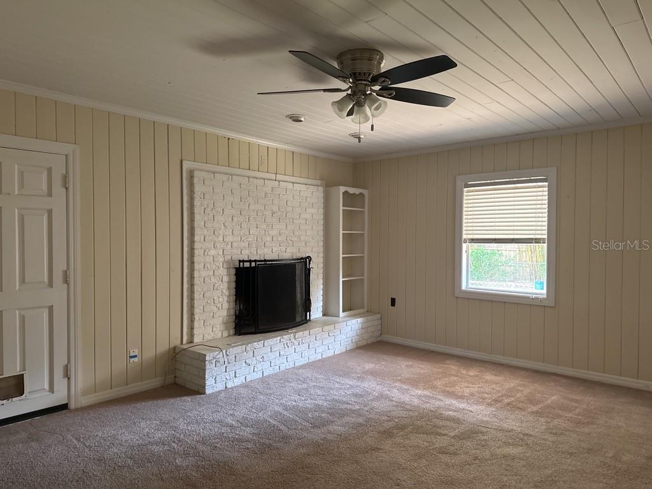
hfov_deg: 71.6
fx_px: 452
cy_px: 244
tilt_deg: -1.8
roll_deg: +0.0
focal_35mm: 24
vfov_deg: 56.8
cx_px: 326
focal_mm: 6.86
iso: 800
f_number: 1.78
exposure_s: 1/60
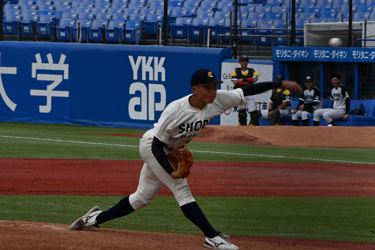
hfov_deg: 4.8
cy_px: 125
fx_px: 4484
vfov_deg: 3.2
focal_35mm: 430
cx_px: 188
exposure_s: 1/800
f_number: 22
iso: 2500
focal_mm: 287
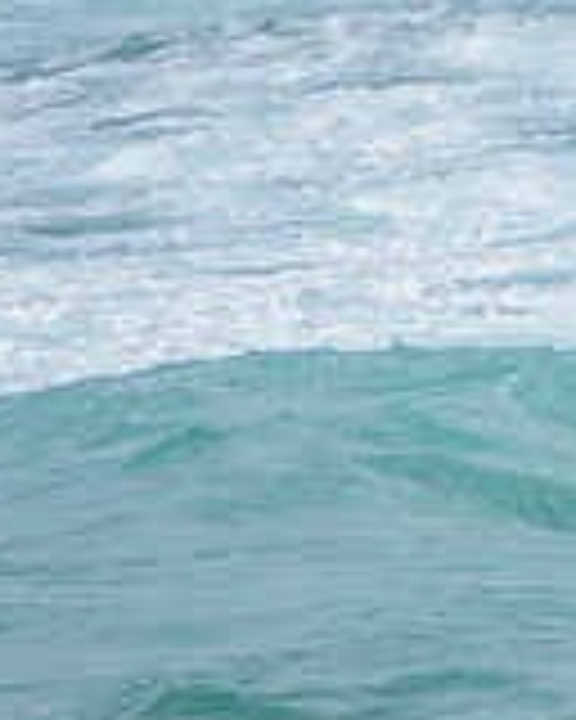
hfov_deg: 0.9
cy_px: 457
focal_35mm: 1671
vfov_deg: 1.2
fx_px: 35608
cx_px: 1179
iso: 140
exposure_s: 1/2000
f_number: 5.6
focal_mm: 400
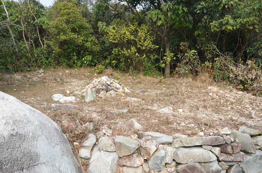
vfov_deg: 47.7
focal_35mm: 27
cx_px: 131
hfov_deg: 67.5
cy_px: 86
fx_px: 196
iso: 180
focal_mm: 18
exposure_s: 1/250
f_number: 8
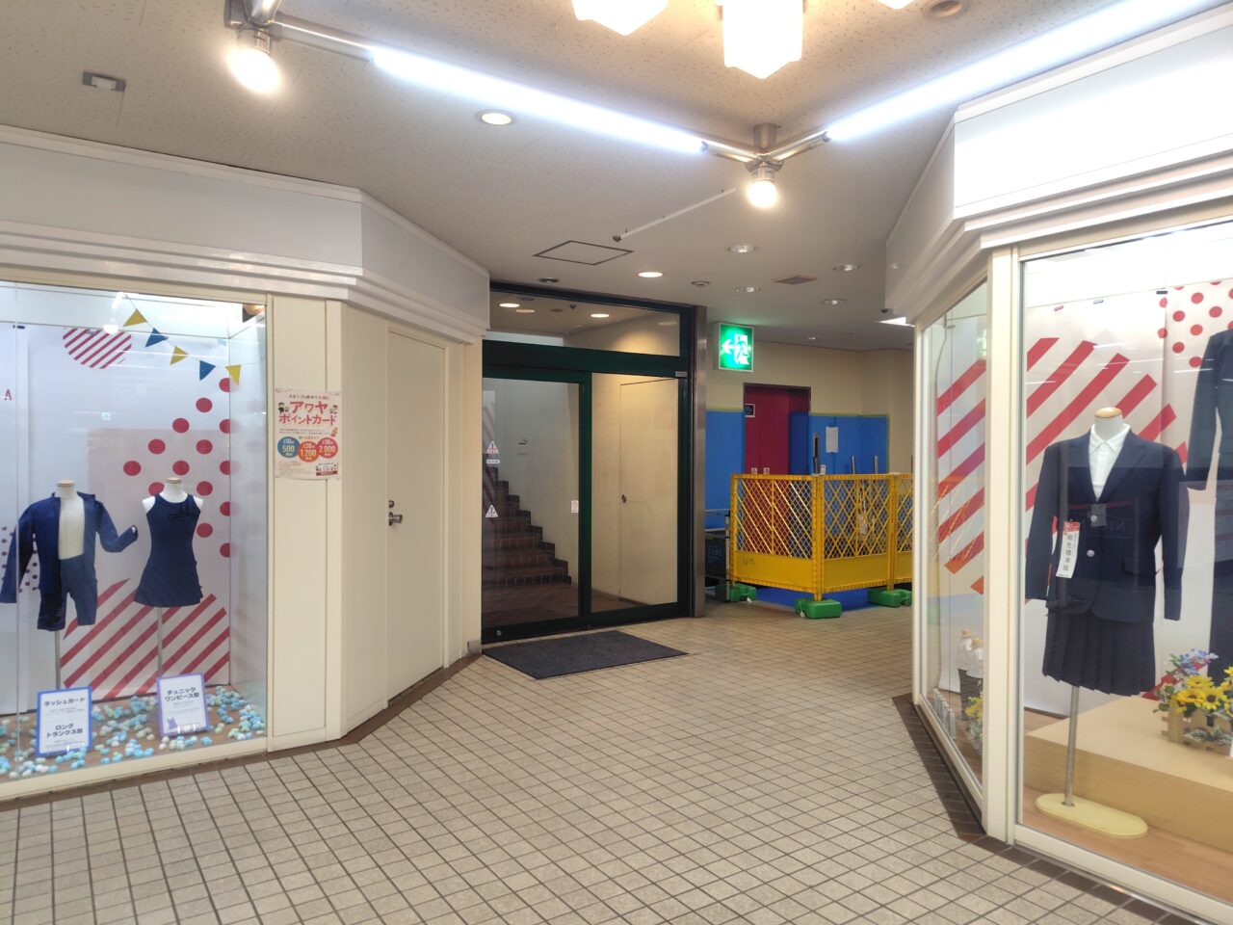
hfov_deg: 73.9
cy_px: 462
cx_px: 616
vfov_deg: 58.9
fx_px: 819
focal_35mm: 23
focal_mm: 5.6
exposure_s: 1/120
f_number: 1.9
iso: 140
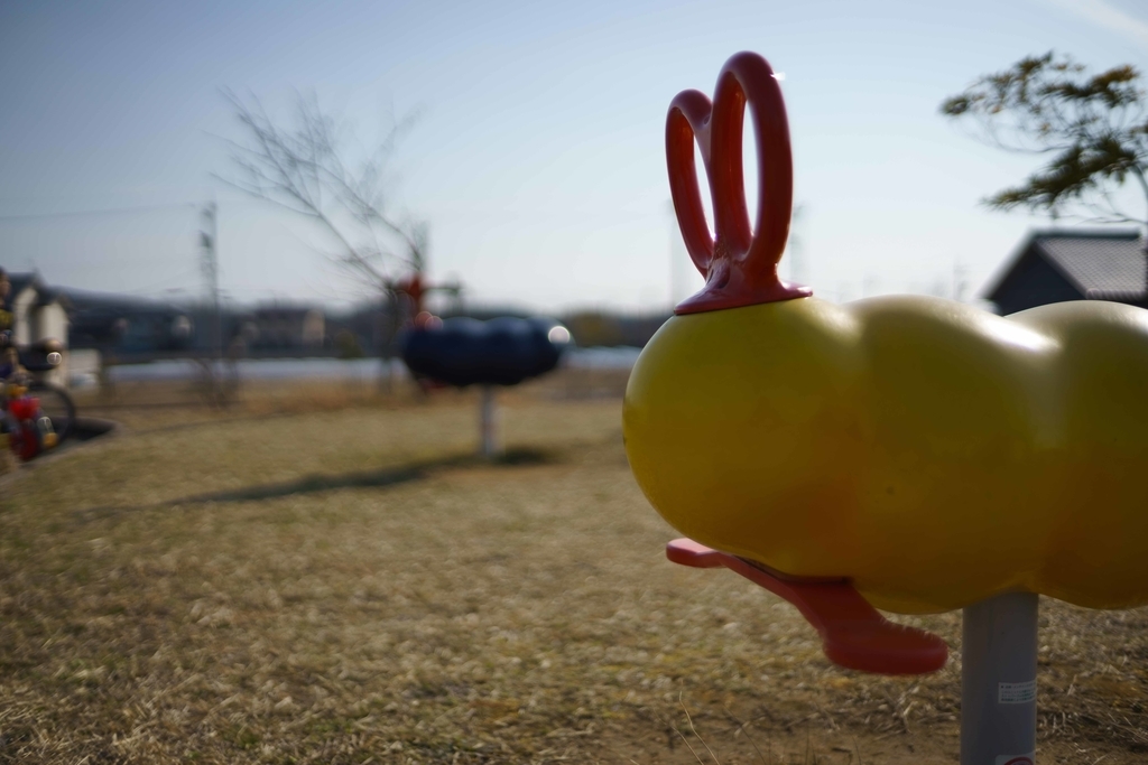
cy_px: 382
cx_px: 574
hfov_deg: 54.4
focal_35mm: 35
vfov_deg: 37.9
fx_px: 1116
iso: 50
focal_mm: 35
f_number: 1.4
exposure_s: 1/5000
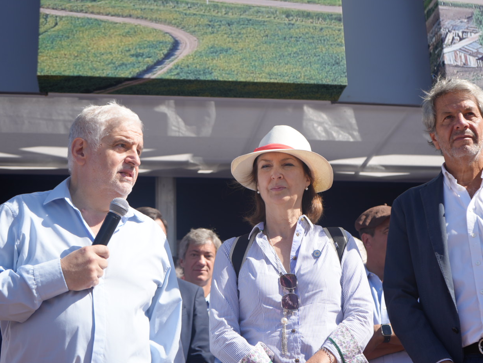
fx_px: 879
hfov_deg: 30.7
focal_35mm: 63
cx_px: 268
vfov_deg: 23.3
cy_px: 178
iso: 100
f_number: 5
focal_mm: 50
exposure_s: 1/640
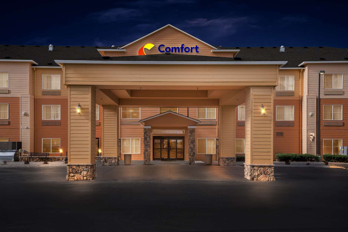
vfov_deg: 37.9
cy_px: 116
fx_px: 338
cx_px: 174
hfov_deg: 54.4
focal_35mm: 35
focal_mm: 35
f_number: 8
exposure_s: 1/125
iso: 100
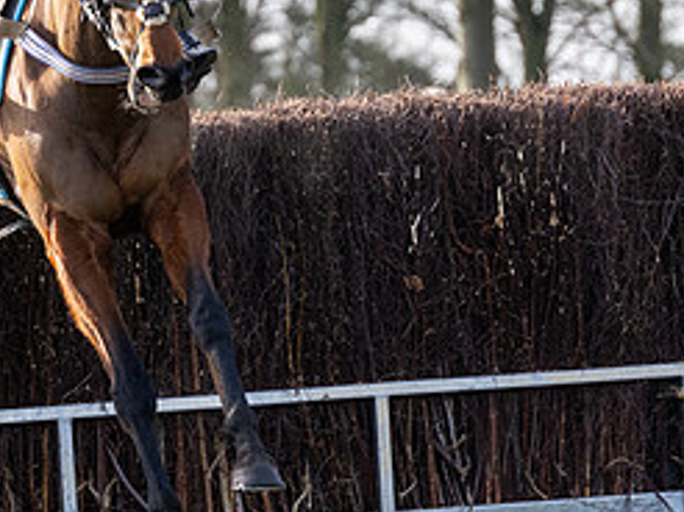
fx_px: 8666
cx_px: 263
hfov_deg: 4.5
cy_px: 93
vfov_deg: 3.4
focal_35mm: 439
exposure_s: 1/1600
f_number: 4
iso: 800
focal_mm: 135
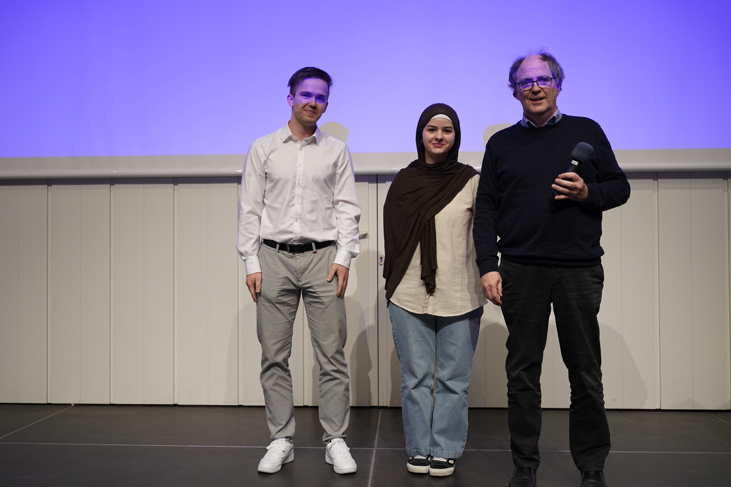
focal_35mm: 36
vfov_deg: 36.9
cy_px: 241
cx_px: 355
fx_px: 731
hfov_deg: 53.1
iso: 800
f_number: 3.2
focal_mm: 35
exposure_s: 1/160
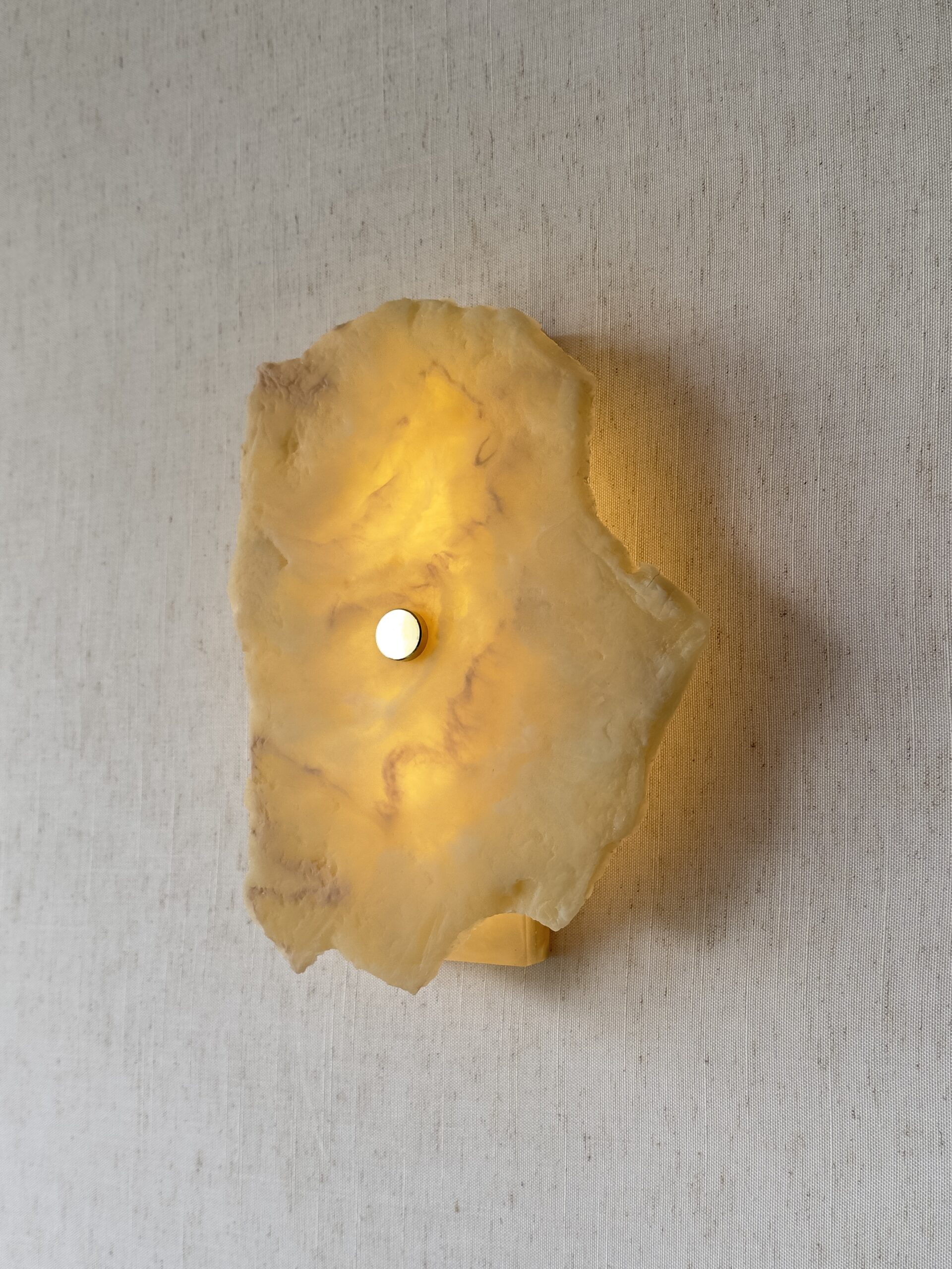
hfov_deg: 56.8
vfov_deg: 71.6
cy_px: 634
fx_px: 880
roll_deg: +0.1
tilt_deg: +4.0
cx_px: 476
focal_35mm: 24
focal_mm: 6.86
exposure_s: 1/165
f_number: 1.78
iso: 100
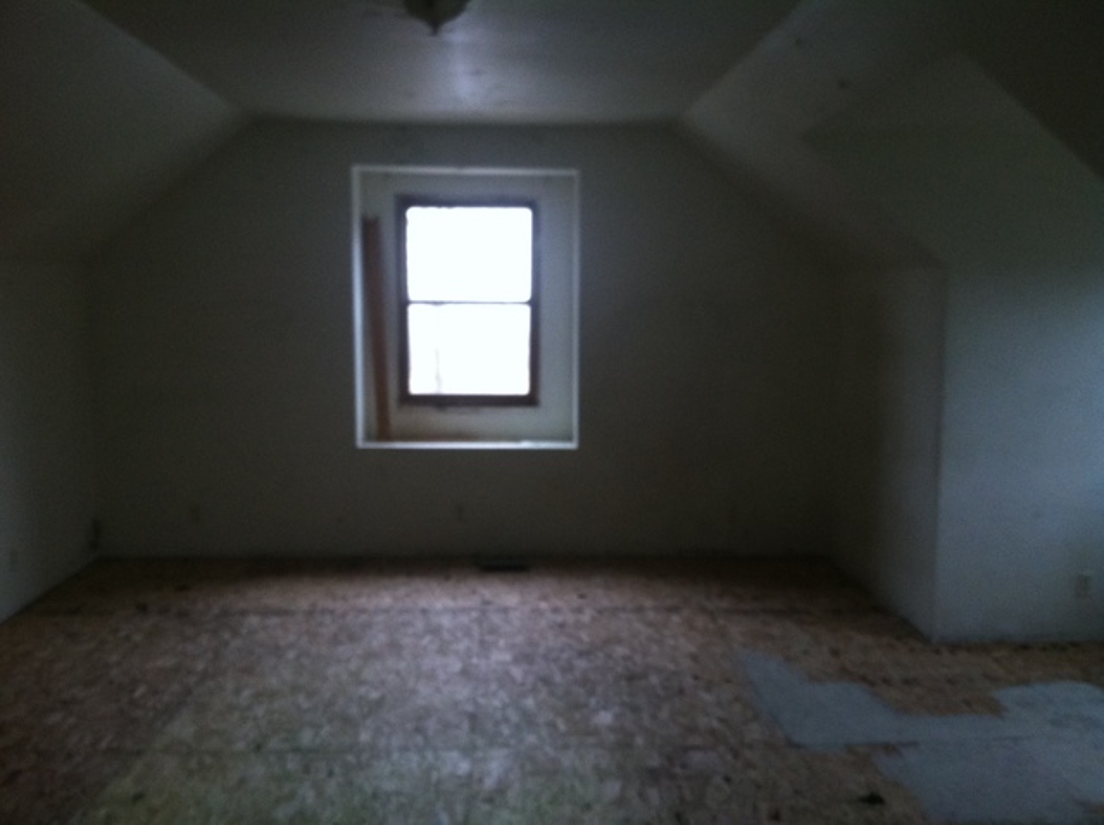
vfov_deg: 40.6
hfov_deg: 52.7
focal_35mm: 35
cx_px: 552
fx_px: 1115
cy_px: 412
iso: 160
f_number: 2.8
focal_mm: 3.85
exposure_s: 1/15
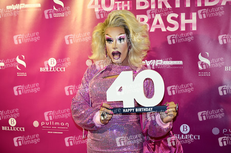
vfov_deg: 19.4
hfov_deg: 28.9
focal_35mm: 70
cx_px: 116
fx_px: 449
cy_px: 76
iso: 800
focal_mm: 70
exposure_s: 1/160
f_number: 4.5
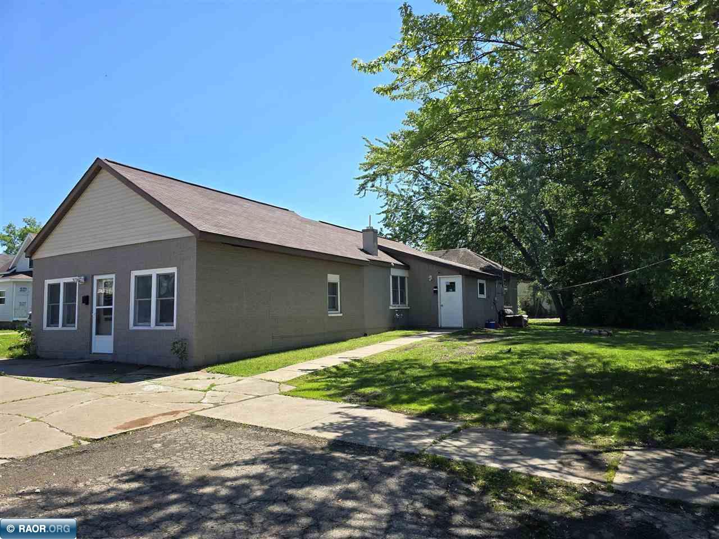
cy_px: 270
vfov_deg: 58.9
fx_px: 478
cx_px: 360
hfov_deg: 73.9
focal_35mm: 23
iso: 12
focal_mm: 6.3
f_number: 1.7
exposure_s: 1/396
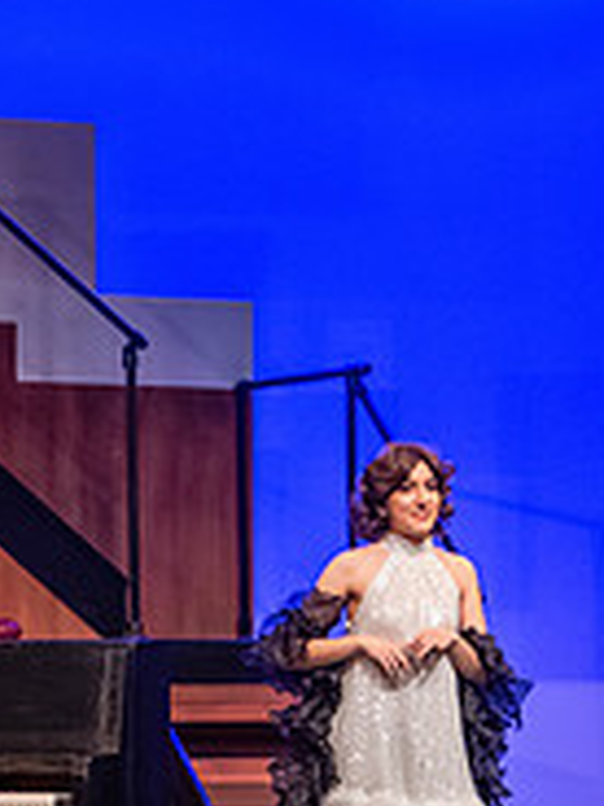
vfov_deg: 9.3
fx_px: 4932
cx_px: 586
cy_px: 642
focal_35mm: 212
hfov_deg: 7.0
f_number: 3.2
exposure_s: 1/200
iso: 3200
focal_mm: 70
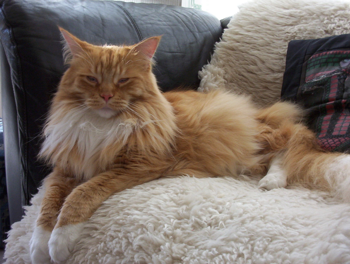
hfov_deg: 47.8
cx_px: 175
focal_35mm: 39
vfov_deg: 37.0
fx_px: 395
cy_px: 132
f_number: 4.5
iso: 100
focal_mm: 6
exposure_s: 1/71
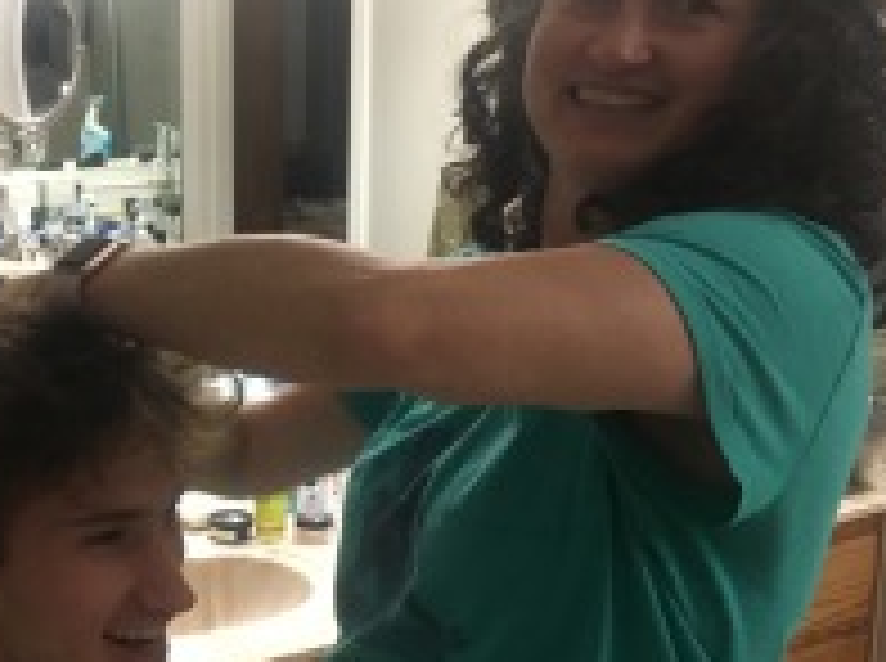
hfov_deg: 33.9
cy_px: 356
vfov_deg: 26.9
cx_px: 108
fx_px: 1380
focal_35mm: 54
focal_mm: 4.15
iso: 200
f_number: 2.2
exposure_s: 1/30
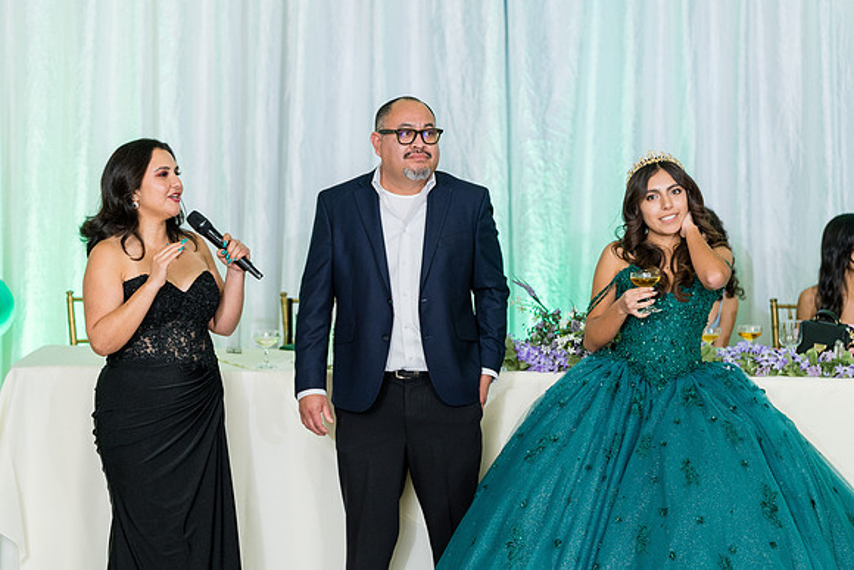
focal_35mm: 83
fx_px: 1969
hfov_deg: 24.5
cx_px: 427
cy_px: 285
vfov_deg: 16.5
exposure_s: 1/250
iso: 1600
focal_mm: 83
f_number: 2.8
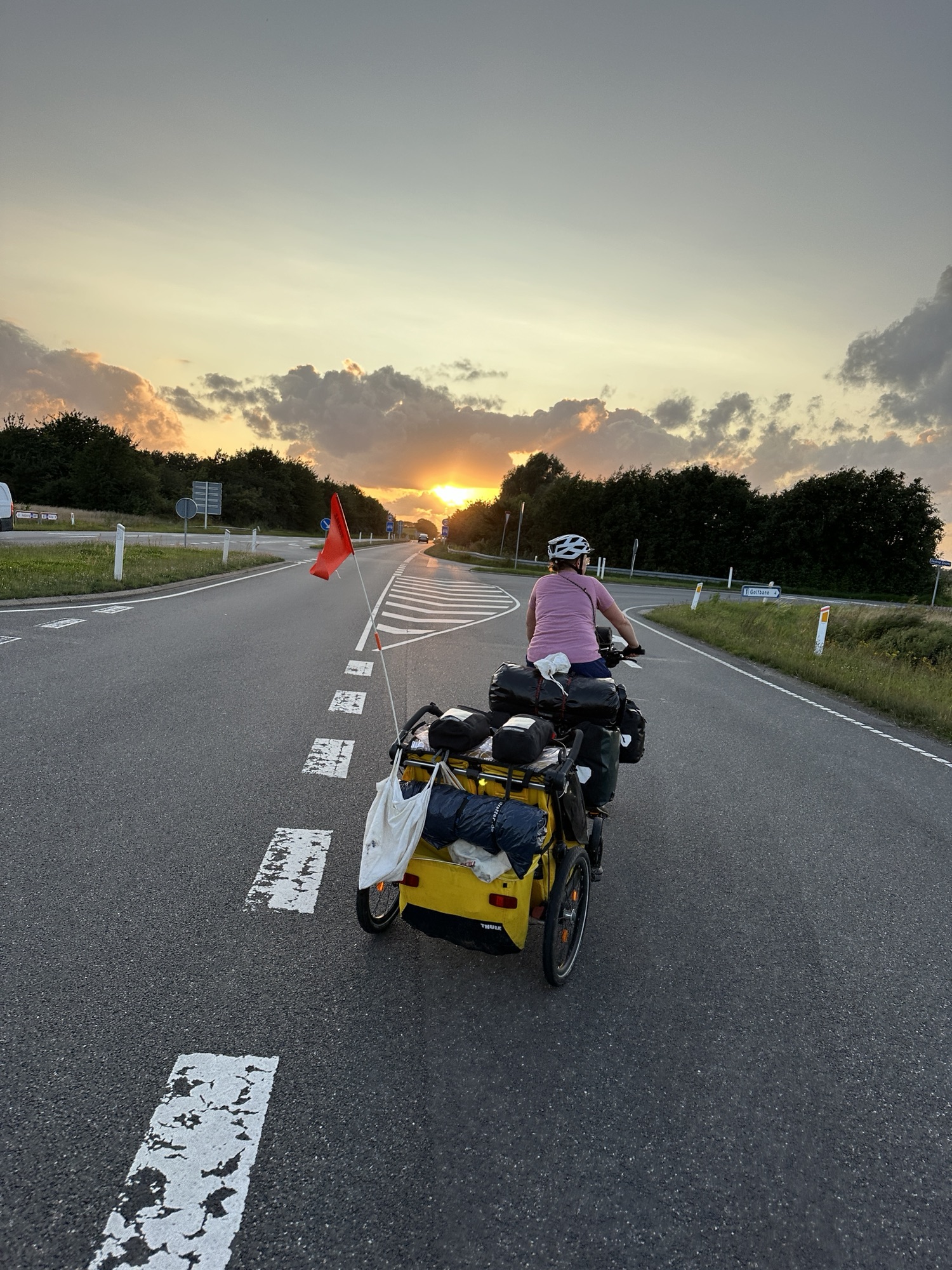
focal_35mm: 24
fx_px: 880
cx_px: 476
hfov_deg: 56.8
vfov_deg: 71.6
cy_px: 635
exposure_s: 1/850
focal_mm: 6.86
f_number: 1.78
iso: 80
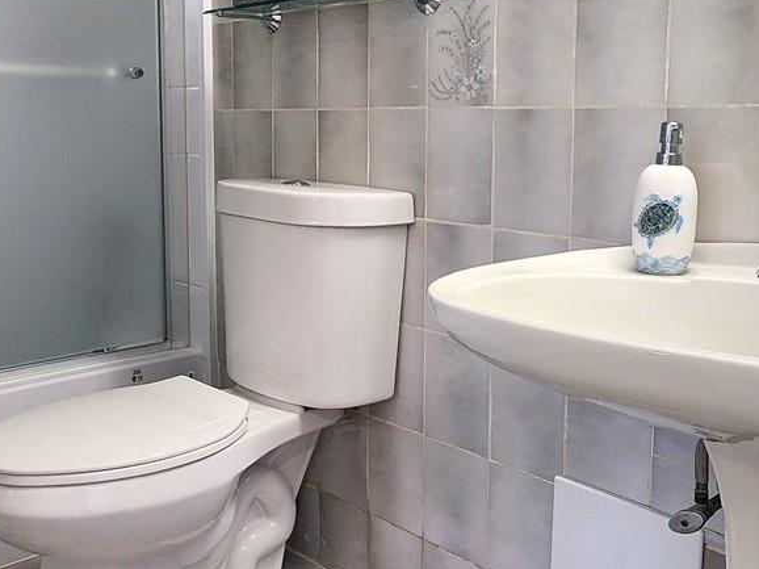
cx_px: 365
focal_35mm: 36
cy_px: 226
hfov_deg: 51.4
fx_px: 789
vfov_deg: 39.5
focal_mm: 2.2
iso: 200
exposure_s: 1/60.2
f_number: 2.2
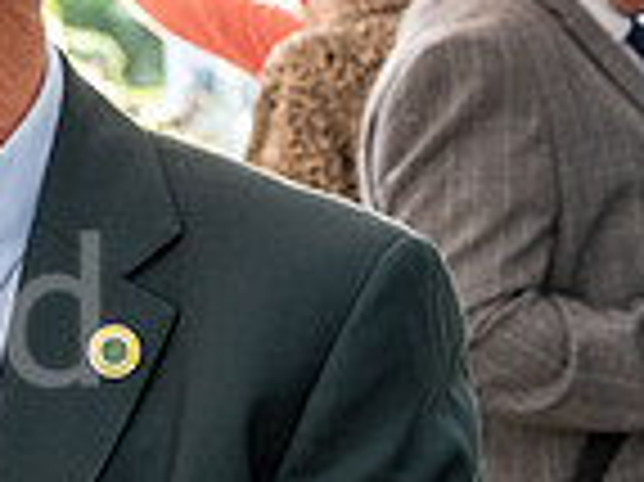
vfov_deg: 5.6
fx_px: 4907
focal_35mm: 264
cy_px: 211
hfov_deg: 7.3
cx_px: -500
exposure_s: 1/100
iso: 500
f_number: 5.6
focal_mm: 58
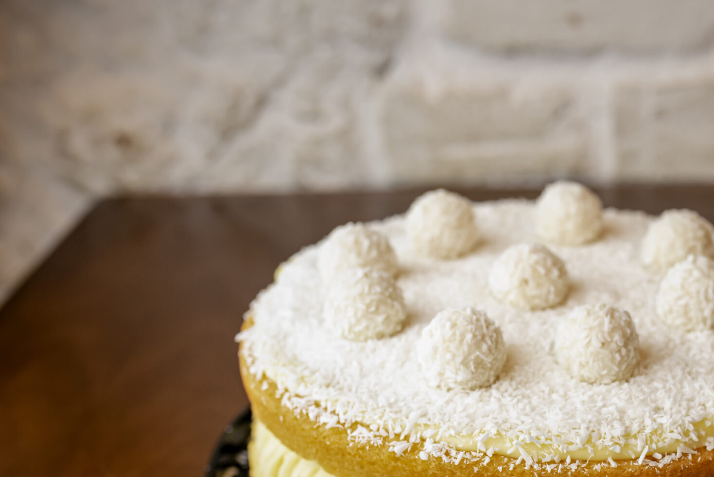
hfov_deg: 32.2
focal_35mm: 61
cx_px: 549
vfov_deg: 22.0
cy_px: 372
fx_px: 1210
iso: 800
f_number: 4
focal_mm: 35
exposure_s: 1/160
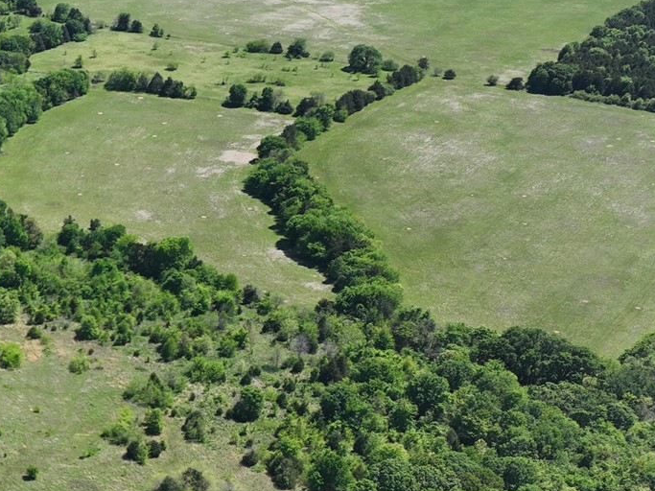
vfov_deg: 20.3
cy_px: 341
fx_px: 1362
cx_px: -117
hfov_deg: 24.6
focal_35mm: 72
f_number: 2.8
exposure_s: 1/2000
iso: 140
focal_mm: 12.29
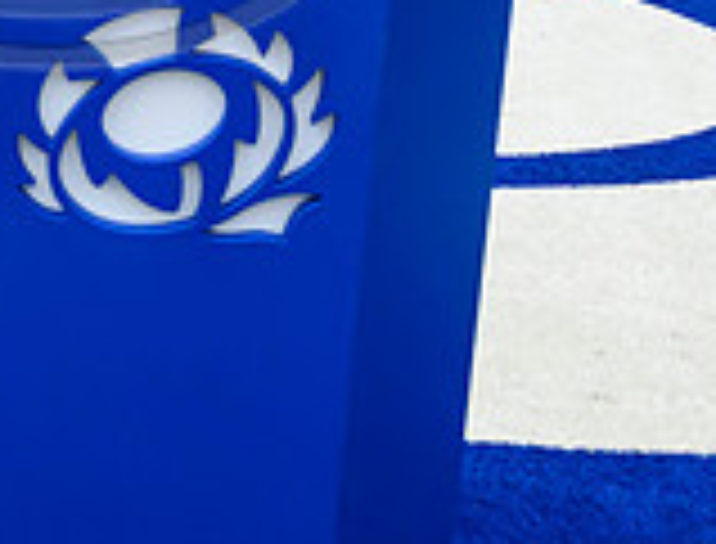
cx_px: -180
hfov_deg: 18.2
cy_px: -406
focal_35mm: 101
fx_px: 2100
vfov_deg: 13.4
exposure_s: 1/1250
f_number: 5
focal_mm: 24
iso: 1600
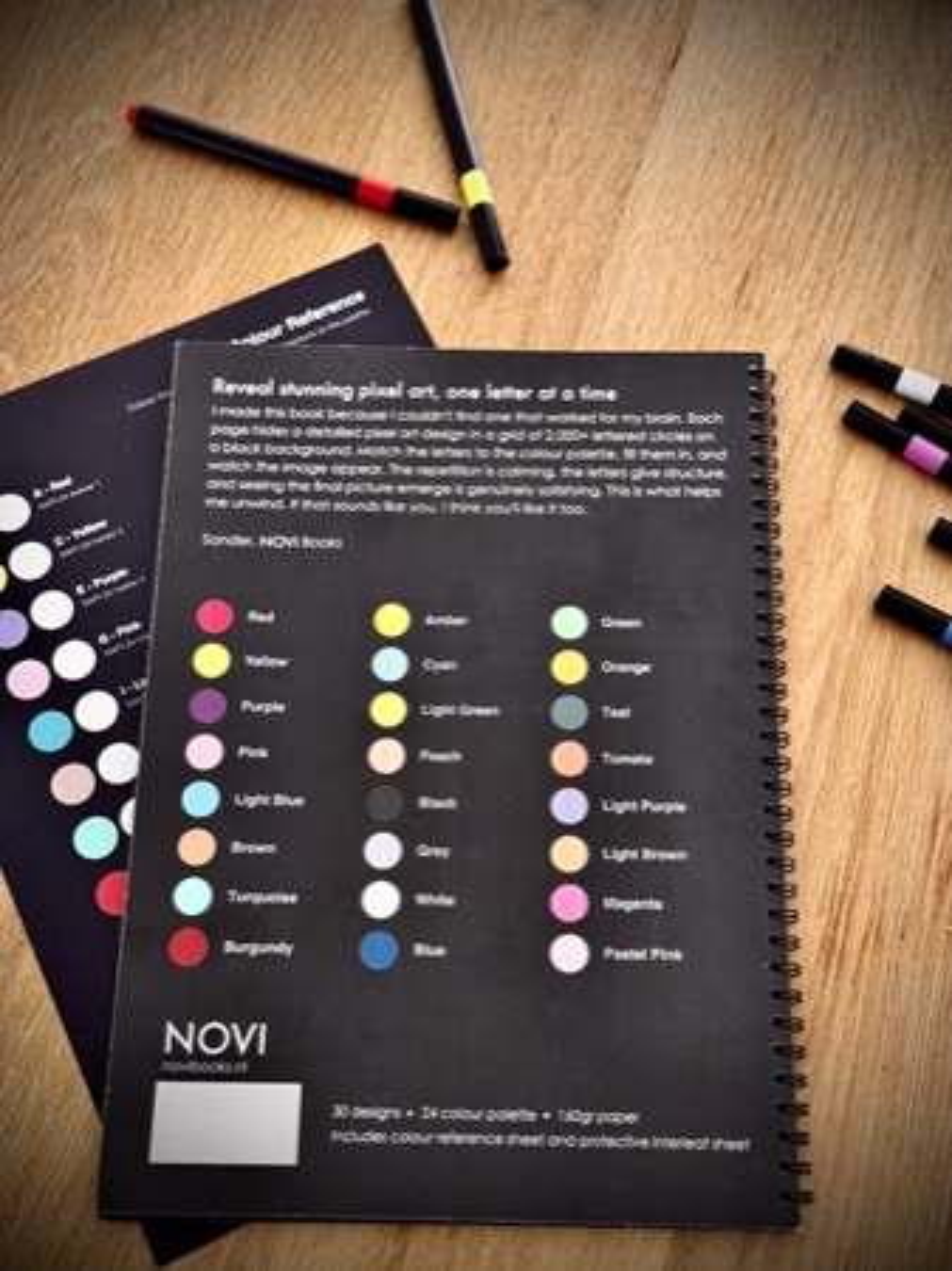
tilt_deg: -68.9
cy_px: 636
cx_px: 476
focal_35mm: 48
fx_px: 1762
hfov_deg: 30.2
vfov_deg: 39.7
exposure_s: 1/40
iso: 500
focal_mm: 6.76
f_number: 1.78
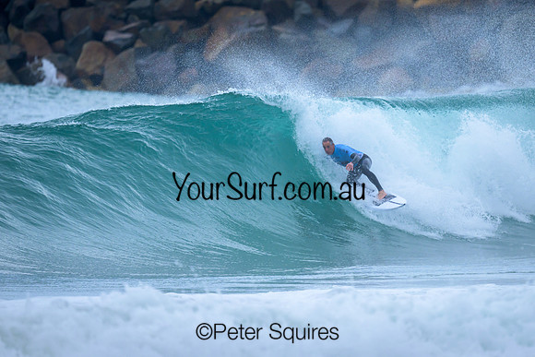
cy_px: 157
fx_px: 13296
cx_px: 299
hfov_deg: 2.3
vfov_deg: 1.5
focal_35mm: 895
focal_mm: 800
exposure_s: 1/2000
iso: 720
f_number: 6.3
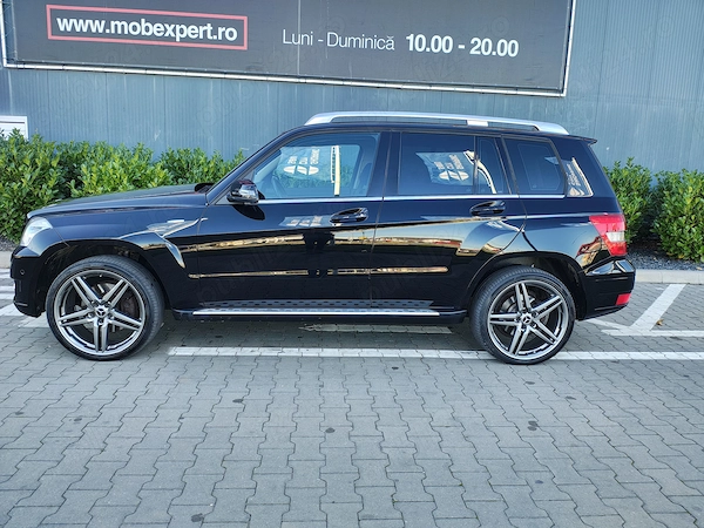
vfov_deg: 54.9
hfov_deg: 69.4
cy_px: 264
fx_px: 508
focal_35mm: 25
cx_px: 352
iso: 130
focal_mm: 5.89
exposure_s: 1/120
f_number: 1.4
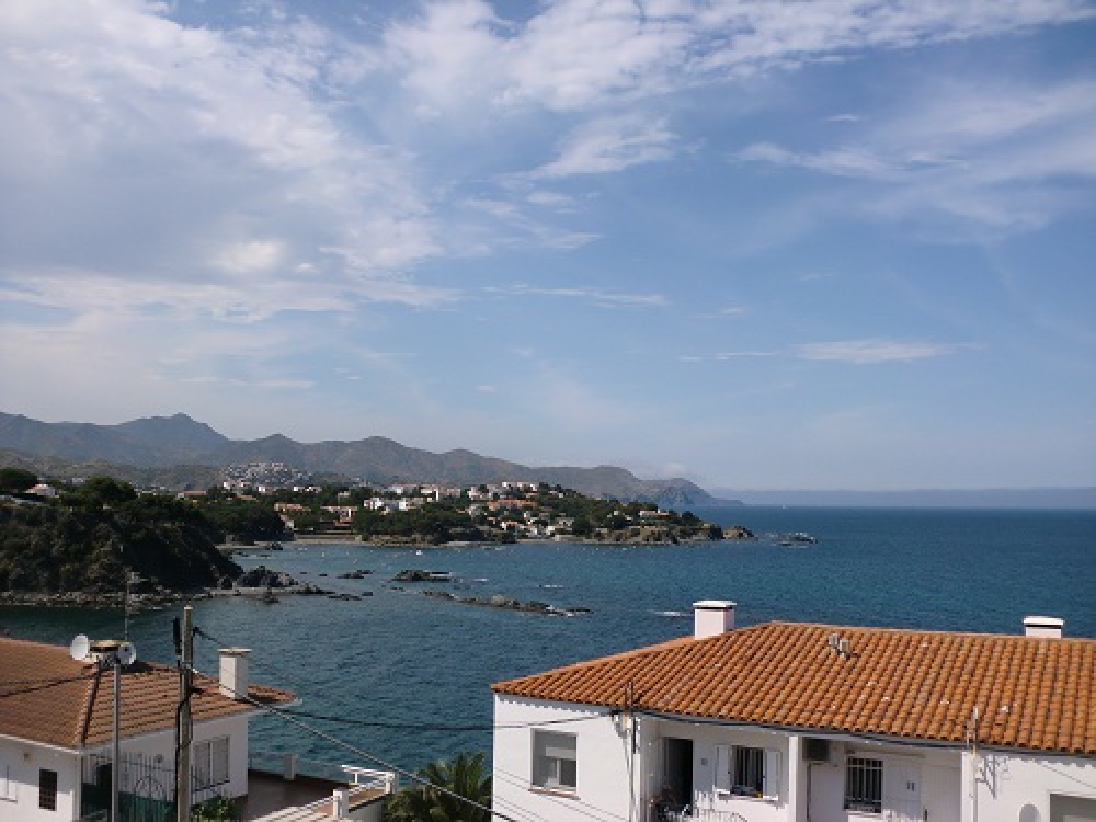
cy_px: 411
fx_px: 1108
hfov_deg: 52.6
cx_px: 548
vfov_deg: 40.7
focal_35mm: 35
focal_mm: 6.3
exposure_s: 1/320
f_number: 7.8
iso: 64
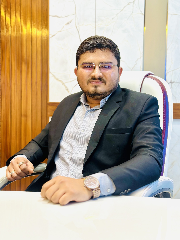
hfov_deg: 30.3
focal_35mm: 48
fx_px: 333
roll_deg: -1.6
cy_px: 120
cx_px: 90
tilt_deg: -2.0
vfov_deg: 39.7
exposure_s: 1/100
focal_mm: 6.86
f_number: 1.78
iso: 200
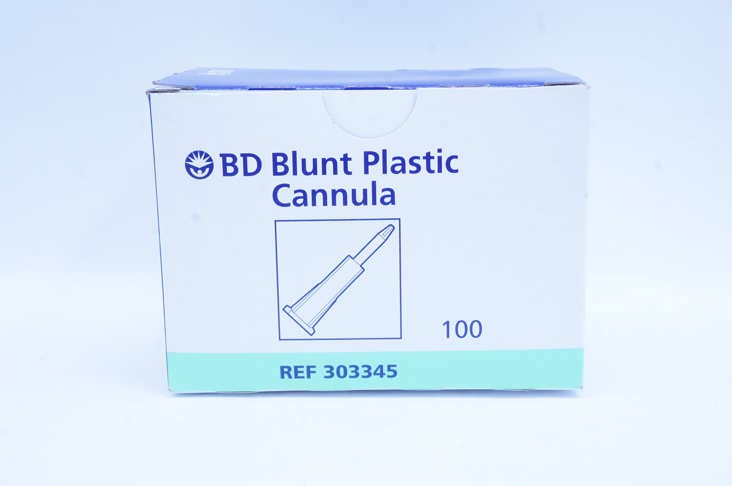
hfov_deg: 37.9
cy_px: 243
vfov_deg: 25.7
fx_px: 1066
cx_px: 366
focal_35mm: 52
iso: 400
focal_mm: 35
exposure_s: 1/10
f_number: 14
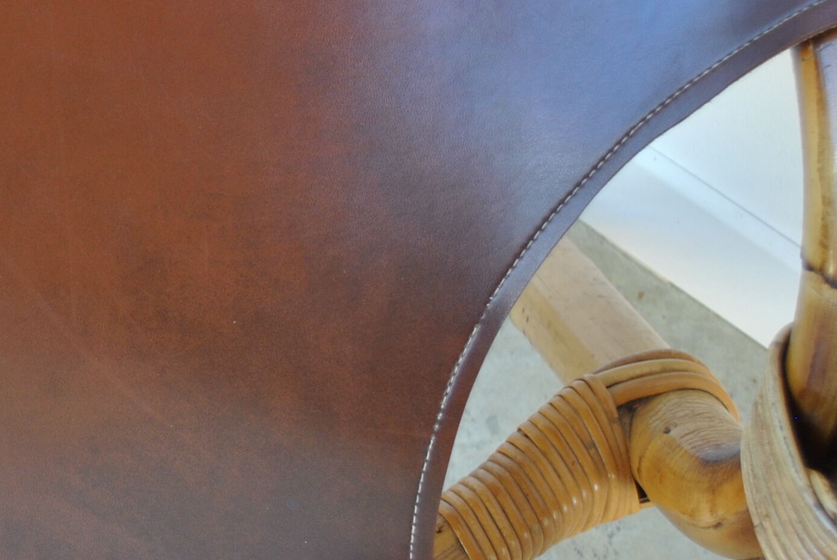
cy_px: 188
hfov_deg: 19.2
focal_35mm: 100
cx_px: -181
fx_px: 2328
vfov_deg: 13.7
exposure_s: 1/30
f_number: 4
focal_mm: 24
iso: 200
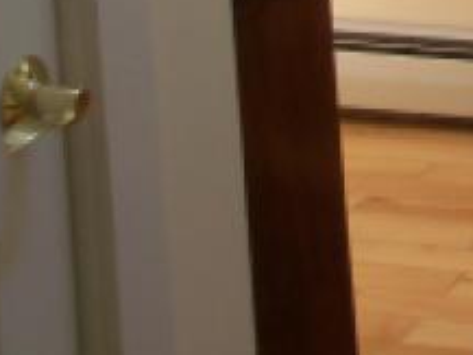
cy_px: -467
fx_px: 2256
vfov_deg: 8.3
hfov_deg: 10.6
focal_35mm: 165
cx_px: 1048
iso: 80
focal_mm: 6.3
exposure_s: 1/30
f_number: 3
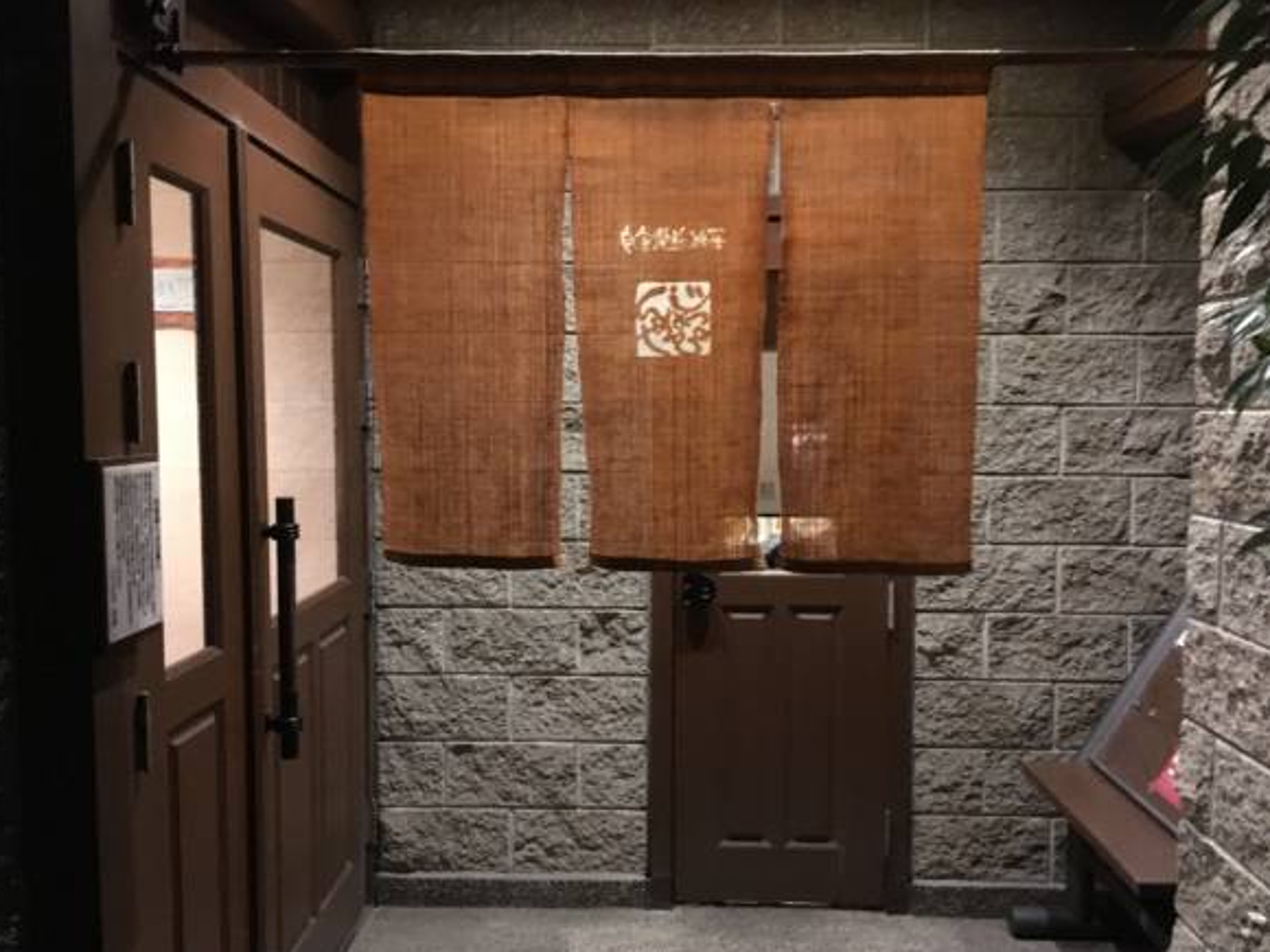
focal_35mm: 30
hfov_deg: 60.0
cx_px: 626
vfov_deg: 46.8
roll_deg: -0.1
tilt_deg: -2.1
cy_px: 490
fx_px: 1101
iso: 800
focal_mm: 4.15
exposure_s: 1/15
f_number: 2.2
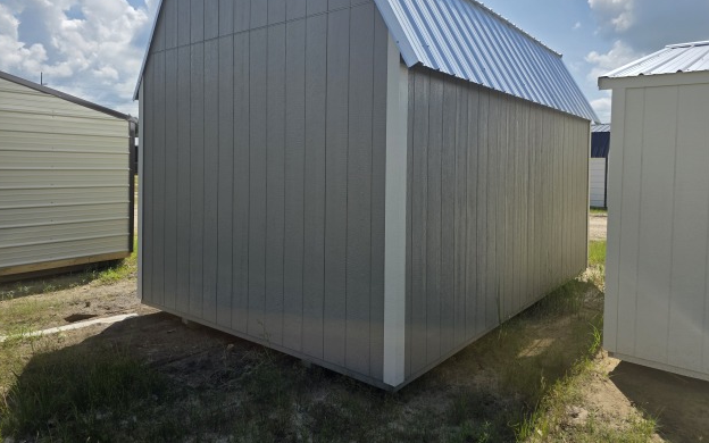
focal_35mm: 25
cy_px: 174
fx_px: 483
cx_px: 349
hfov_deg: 72.5
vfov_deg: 48.9
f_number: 1.7
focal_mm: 6.3
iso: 80
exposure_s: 1/7626
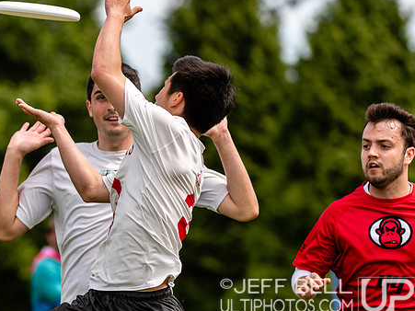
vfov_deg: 2.8
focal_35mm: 523
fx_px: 6268
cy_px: 156
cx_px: 116
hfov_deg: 3.8
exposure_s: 1/1250
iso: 140
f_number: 4
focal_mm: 200
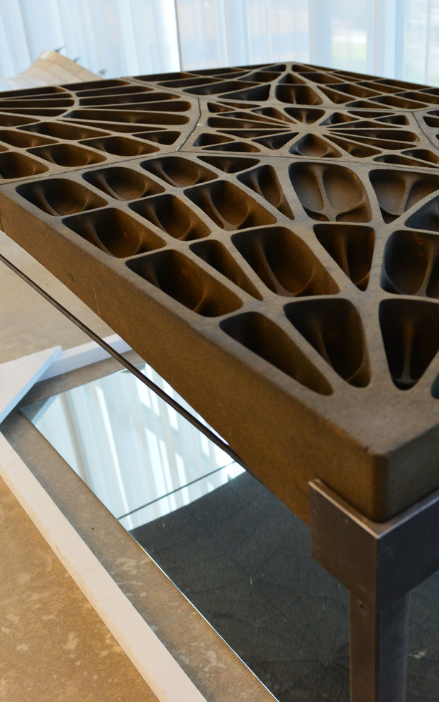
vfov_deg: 52.8
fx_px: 709
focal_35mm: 37
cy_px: 350
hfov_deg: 32.9
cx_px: 382
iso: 1250
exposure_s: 1/100
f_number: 4.5
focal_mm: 24
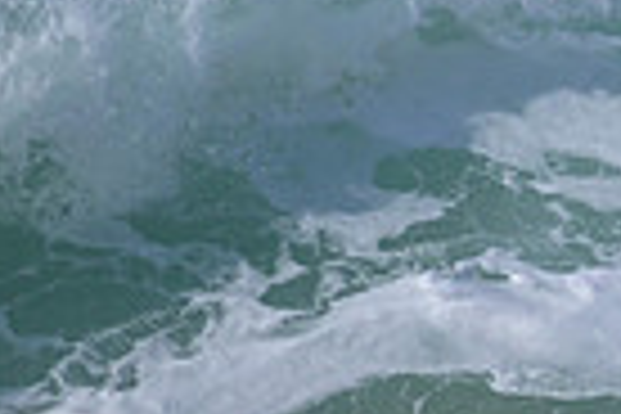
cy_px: 443
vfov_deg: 0.4
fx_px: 58162
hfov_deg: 0.6
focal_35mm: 3372
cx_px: 1287
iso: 900
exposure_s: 1/2000
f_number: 11
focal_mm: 800
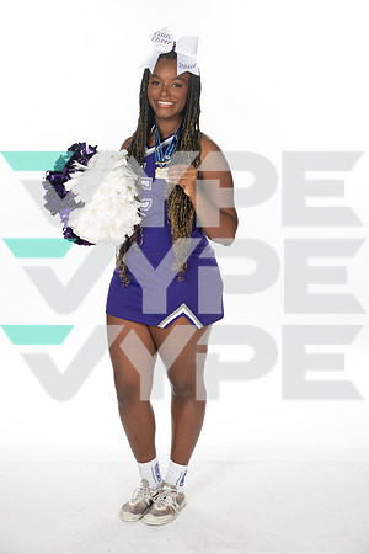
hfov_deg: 24.2
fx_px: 861
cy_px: 277
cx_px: 184
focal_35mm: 56
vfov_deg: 35.6
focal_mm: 56
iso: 800
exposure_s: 1/320
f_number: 7.1
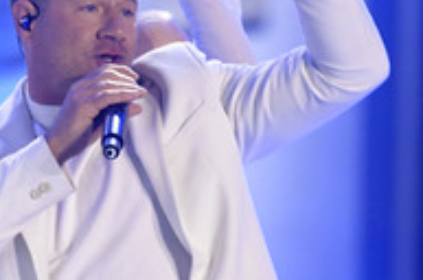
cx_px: -21
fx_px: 10980
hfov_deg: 2.2
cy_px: 79
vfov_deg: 1.5
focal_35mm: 936
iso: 12800
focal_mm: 400
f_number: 5.6
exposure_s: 1/640
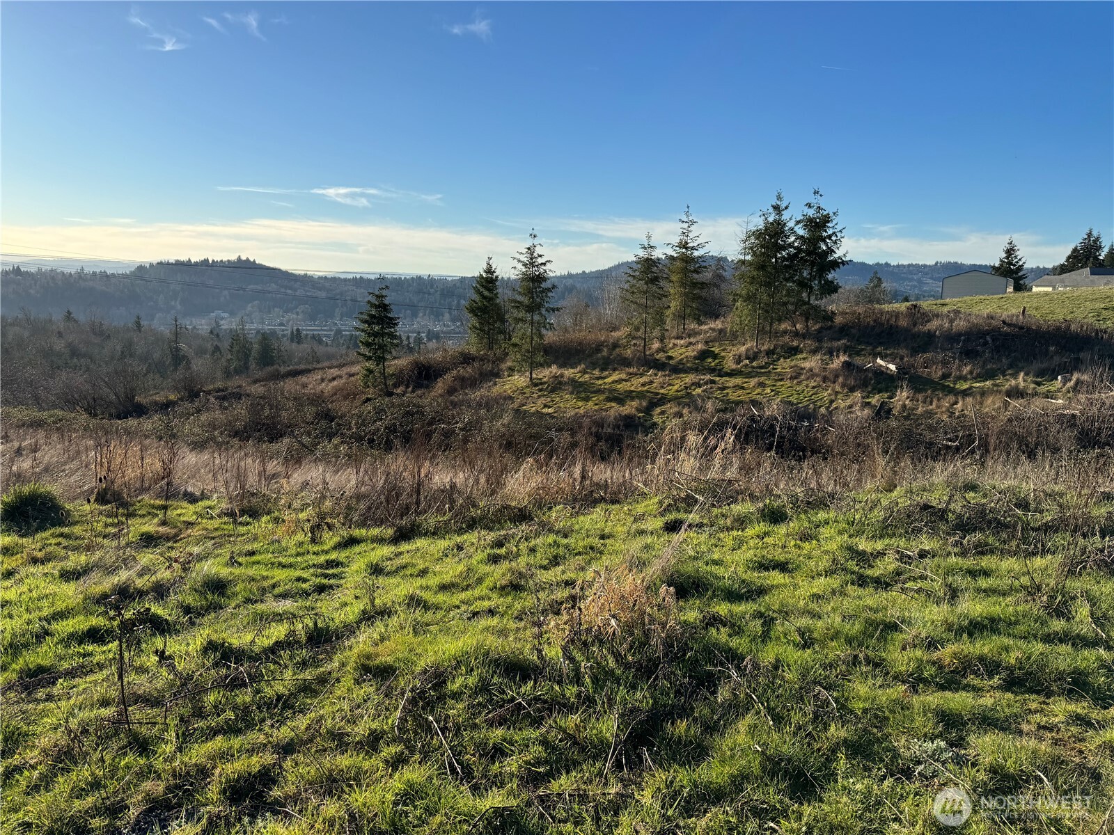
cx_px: 557
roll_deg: -1.7
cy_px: 418
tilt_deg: -10.7
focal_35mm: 24
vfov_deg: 56.8
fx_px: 772
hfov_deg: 71.6
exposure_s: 1/4608
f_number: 1.78
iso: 80
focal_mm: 6.76
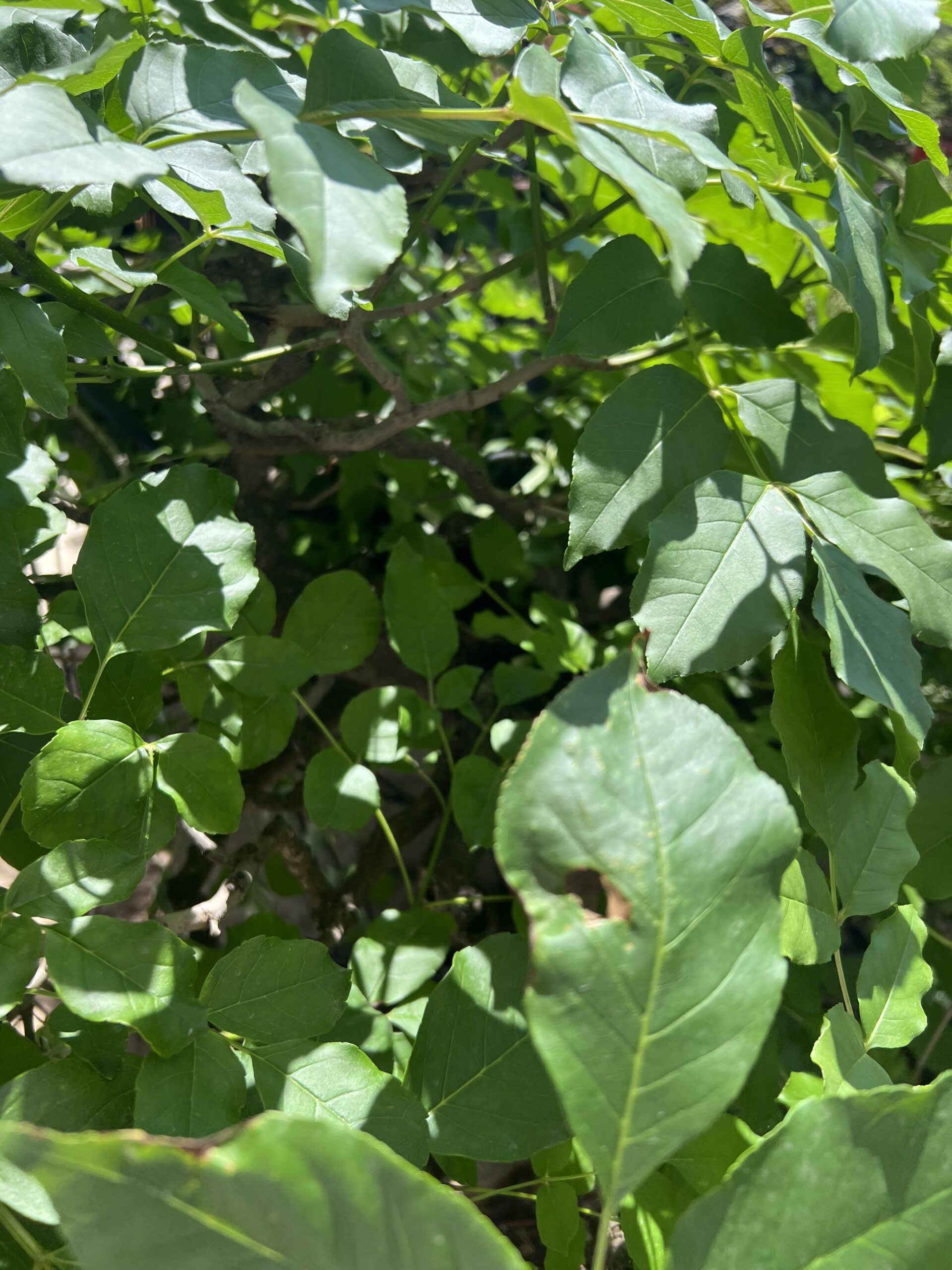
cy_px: 635
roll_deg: +2.2
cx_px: 476
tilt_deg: -31.9
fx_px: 953
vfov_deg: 67.3
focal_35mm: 26
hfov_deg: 53.1
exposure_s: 1/1029
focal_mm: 5.7
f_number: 1.5
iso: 50
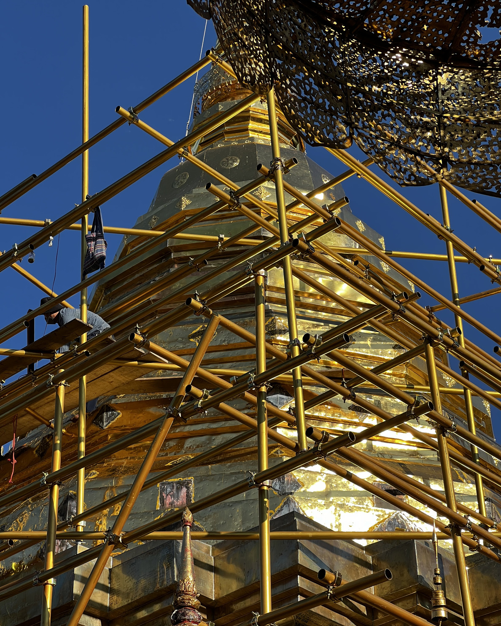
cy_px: 307
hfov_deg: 18.9
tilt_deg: +35.5
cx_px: 250
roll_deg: +1.3
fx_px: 1501
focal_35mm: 81
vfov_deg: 23.6
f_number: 2.8
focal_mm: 9
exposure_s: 1/521
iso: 32
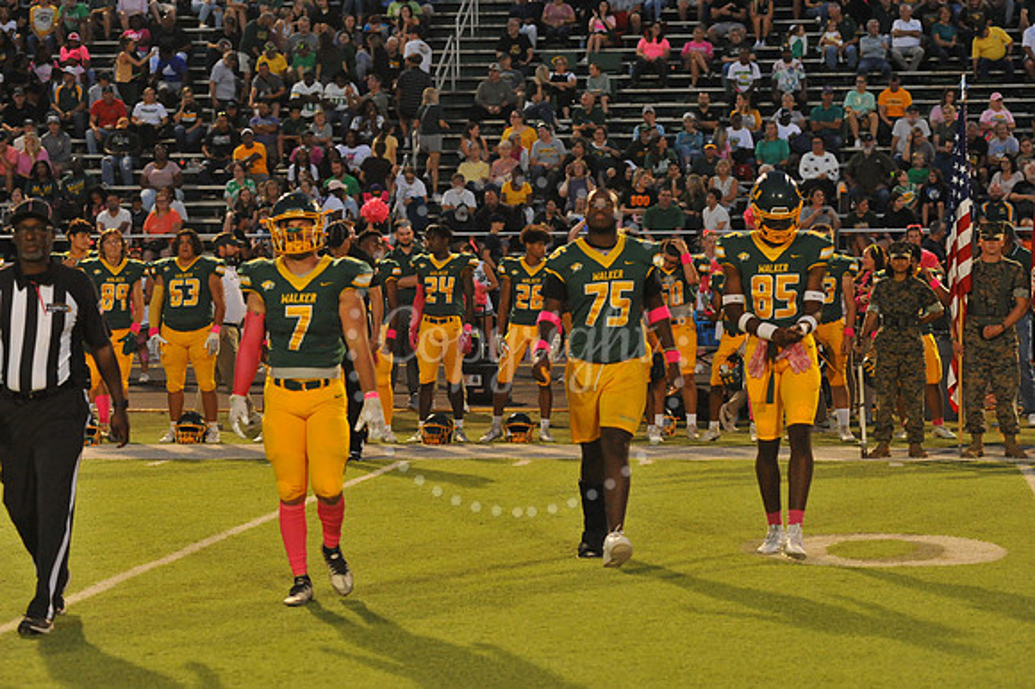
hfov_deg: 18.3
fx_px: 3218
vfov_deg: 12.2
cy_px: 344
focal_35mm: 112
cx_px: 518
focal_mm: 112
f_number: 5.6
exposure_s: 1/200
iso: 4000
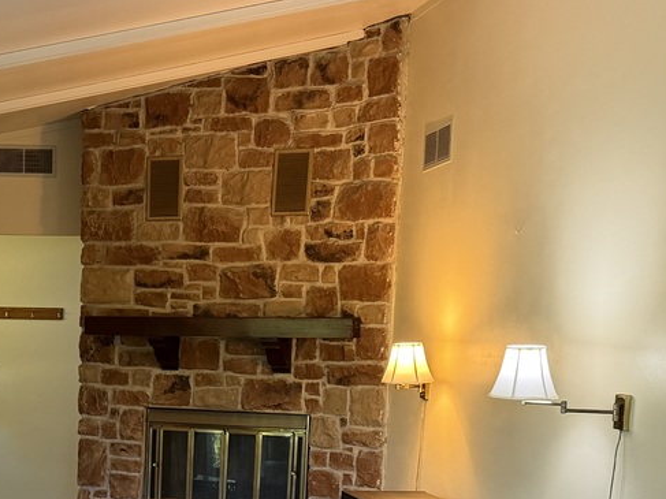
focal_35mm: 71
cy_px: 496
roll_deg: -0.9
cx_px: 45
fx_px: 1366
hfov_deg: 26.3
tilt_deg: -6.7
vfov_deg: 20.1
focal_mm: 6.76
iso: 250
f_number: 1.78
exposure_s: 1/60
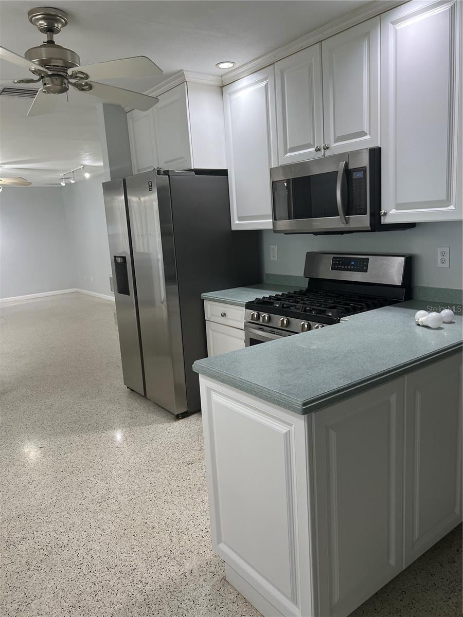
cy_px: 308
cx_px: 232
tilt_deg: -9.4
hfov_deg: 53.1
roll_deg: +3.9
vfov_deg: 67.3
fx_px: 464
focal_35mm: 26
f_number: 1.5
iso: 80
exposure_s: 1/120
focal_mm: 5.7
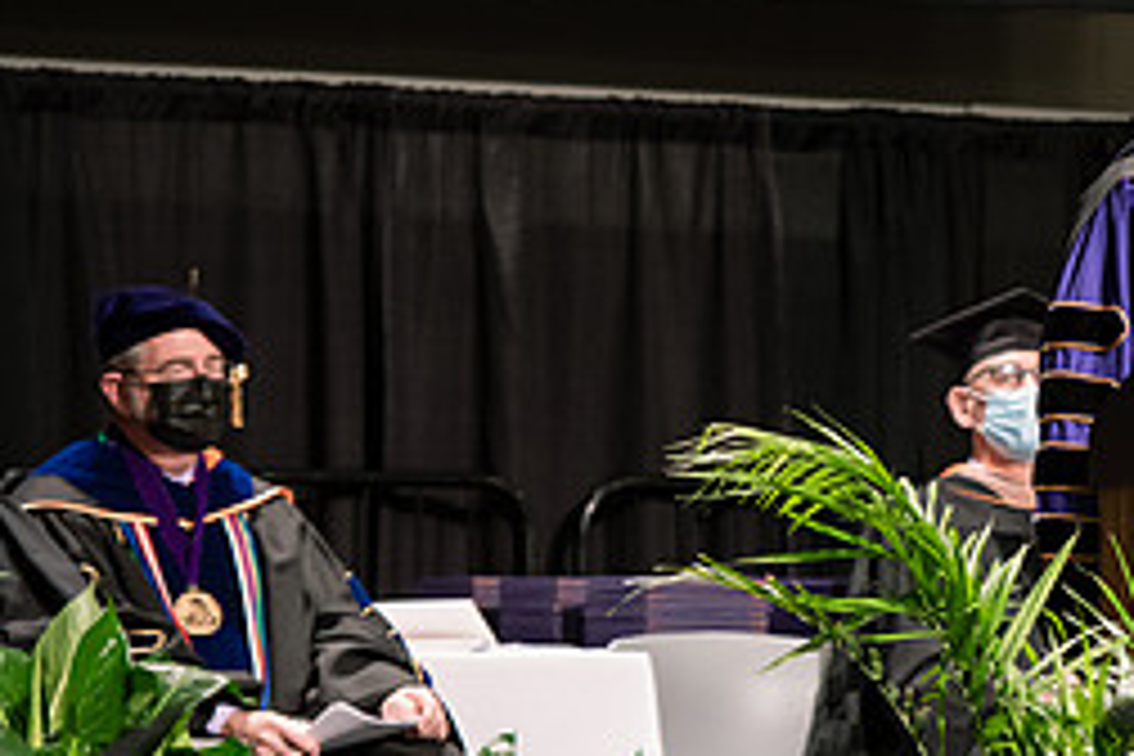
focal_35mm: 311
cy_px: 376
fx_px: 9796
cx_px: 1296
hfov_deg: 6.6
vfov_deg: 4.4
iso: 1000
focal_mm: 135
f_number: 4
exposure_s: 1/200
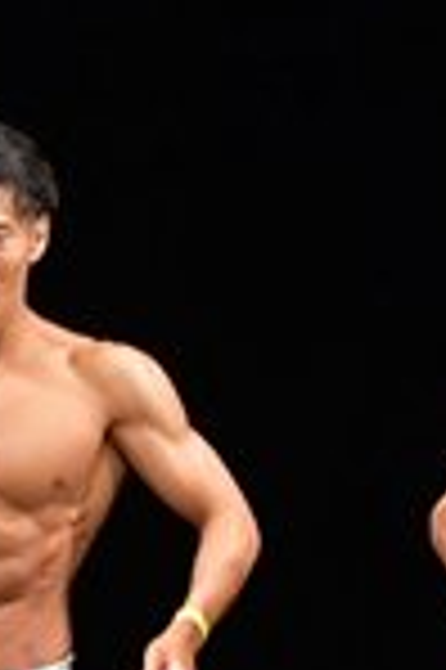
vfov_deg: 2.4
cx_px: 381
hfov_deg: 1.6
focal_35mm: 874
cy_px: 890
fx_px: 16278
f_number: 5.6
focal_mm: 112
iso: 3200
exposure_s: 1/400
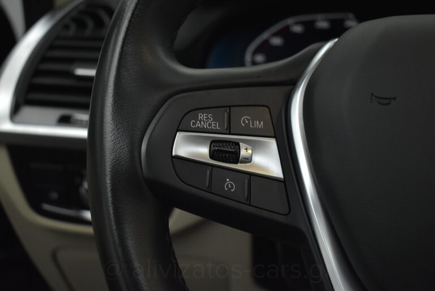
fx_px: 544
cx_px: 218
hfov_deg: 43.6
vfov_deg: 29.9
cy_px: 146
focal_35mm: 45
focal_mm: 30
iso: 1600
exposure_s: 1/200
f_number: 4.2
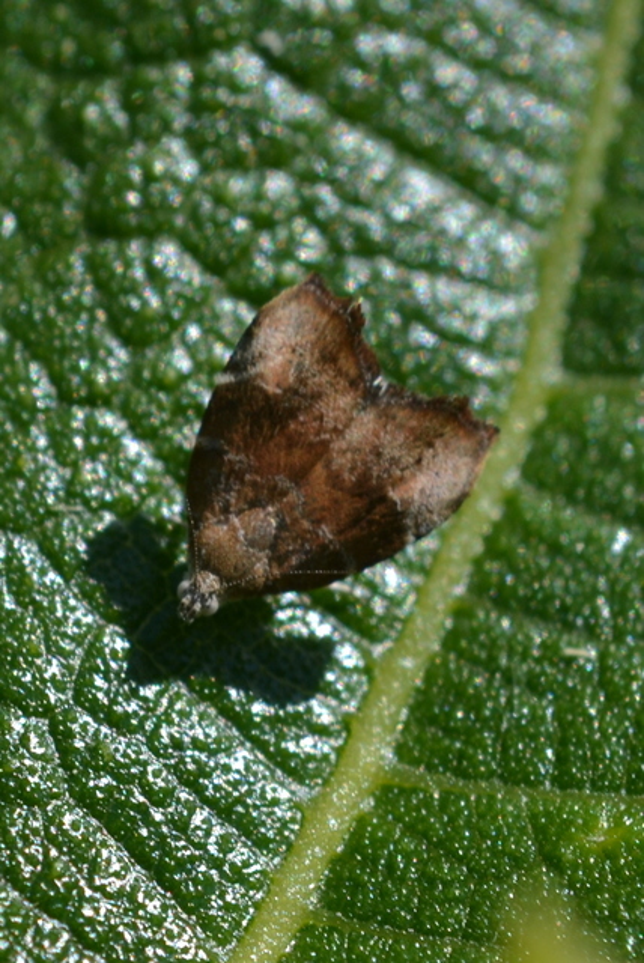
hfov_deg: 16.6
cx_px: 322
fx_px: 2209
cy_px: 482
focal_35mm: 82
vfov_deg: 24.6
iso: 100
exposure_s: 1/200
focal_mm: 55
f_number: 8
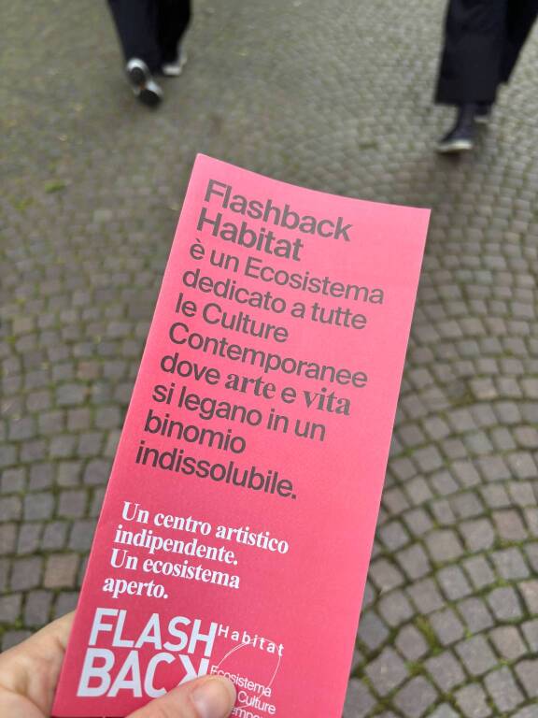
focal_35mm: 26
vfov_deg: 67.3
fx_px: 539
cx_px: 269
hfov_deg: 53.1
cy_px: 359
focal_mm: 5.96
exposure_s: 1/568
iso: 50
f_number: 1.6
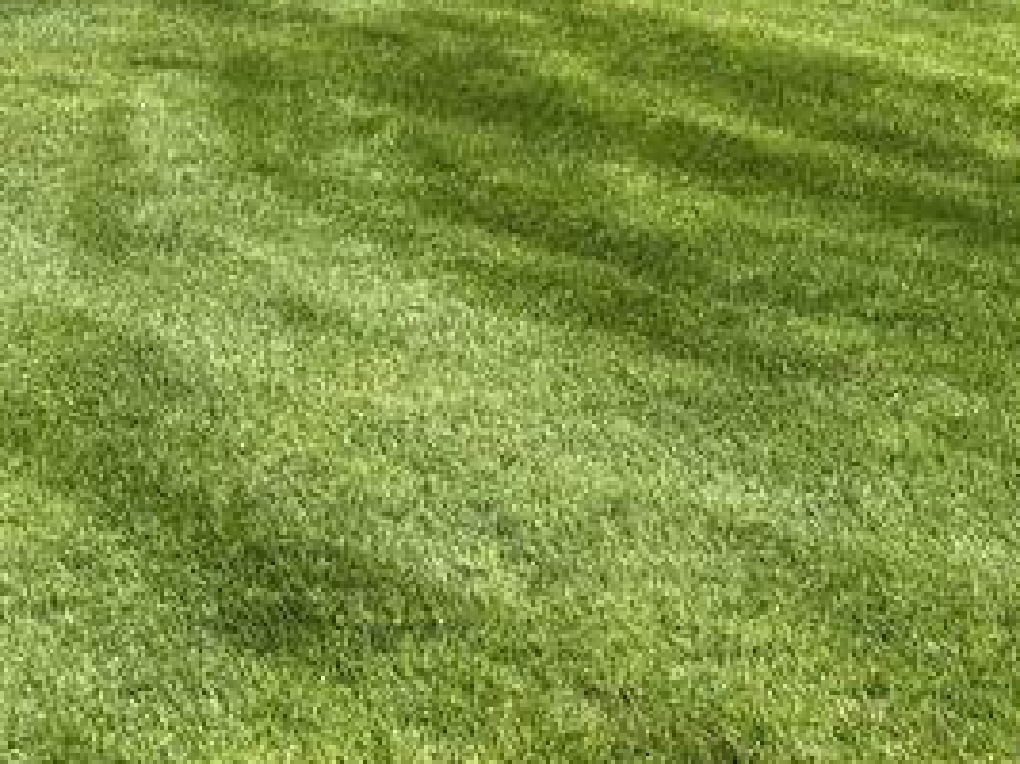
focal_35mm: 92
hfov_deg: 17.5
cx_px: 1807
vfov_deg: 15.4
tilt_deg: -2.0
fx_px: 2710
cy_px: -172
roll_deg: -1.6
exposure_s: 1/4310
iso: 80
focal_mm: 6.76
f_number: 1.78
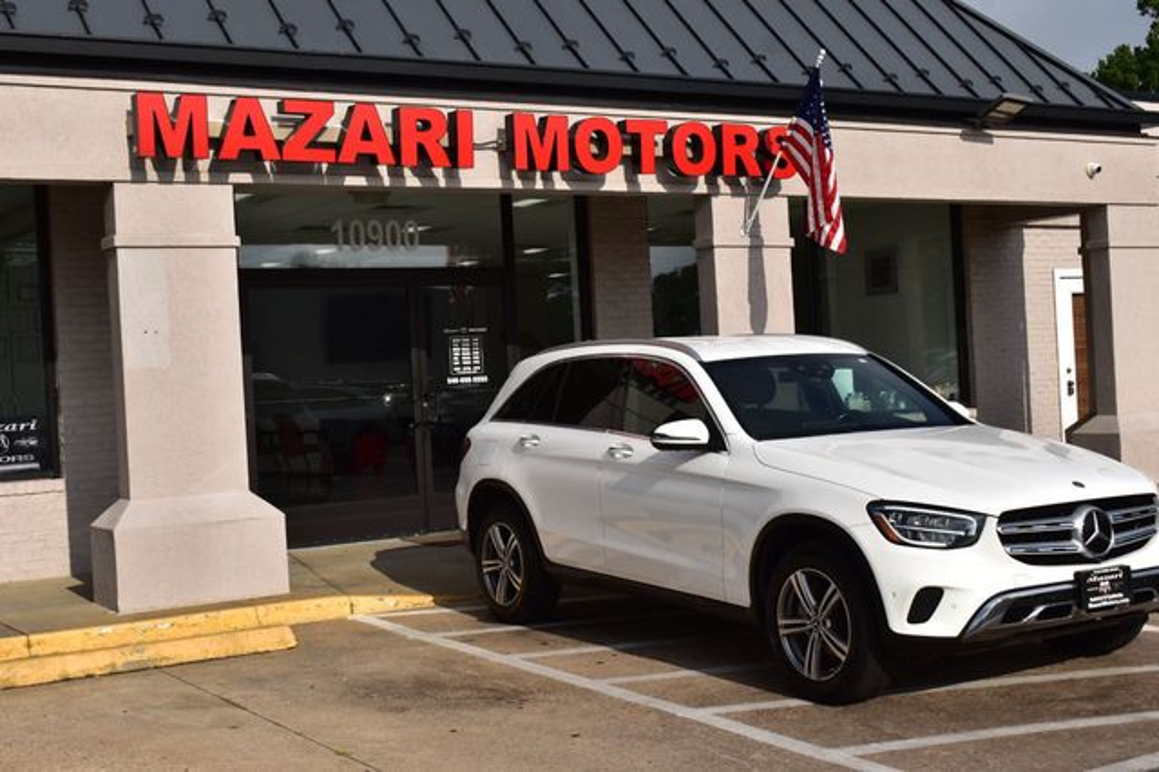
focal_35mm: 48
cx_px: 580
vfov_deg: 28.0
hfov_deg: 41.1
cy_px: 386
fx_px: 1544
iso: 200
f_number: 11
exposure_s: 1/640
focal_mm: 32
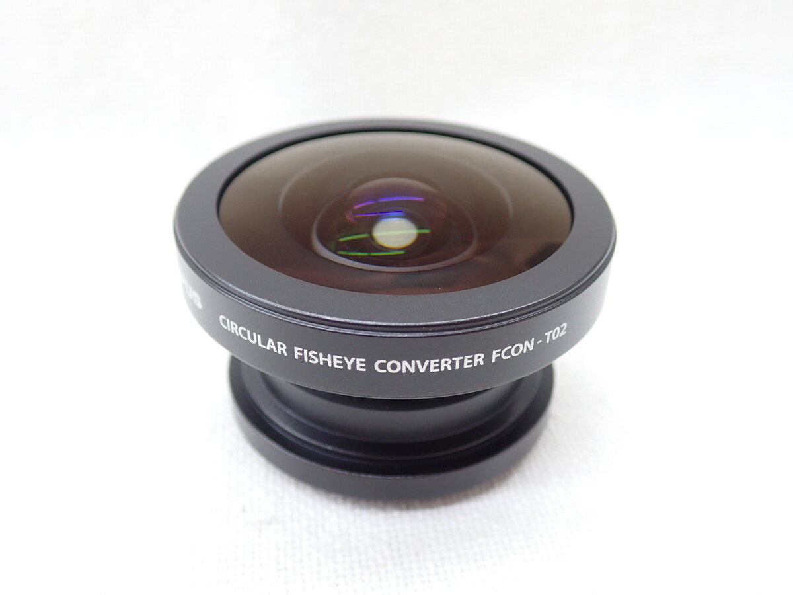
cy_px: 298
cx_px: 396
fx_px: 825
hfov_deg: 51.4
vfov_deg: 39.7
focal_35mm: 36
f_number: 2.5
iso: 200
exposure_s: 1/40
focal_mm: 6.37
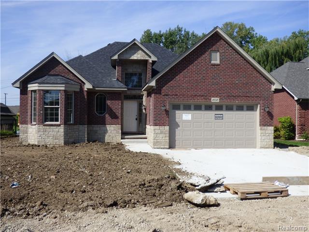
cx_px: 154
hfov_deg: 54.0
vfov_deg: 41.8
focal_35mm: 34
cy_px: 116
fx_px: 304
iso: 100
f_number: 3.4
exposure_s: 1/1300
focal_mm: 5.97
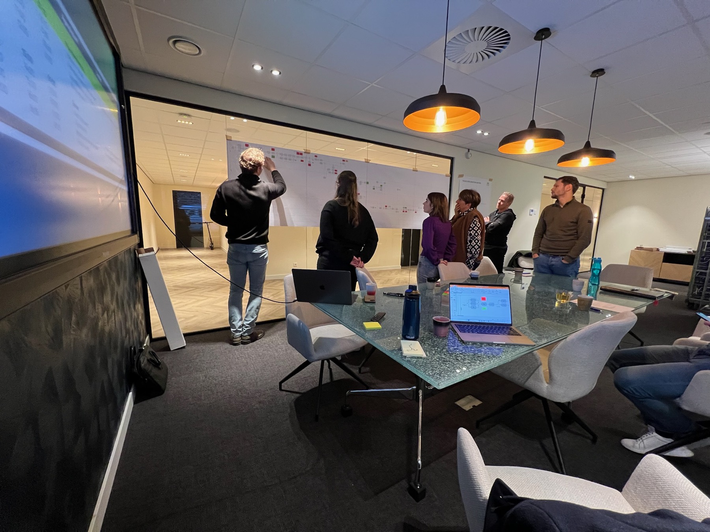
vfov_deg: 89.9
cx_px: 355
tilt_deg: -8.8
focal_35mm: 13
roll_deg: -0.7
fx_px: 267
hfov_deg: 106.2
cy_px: 266
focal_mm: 1.57
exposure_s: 1/57
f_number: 1.8
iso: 500
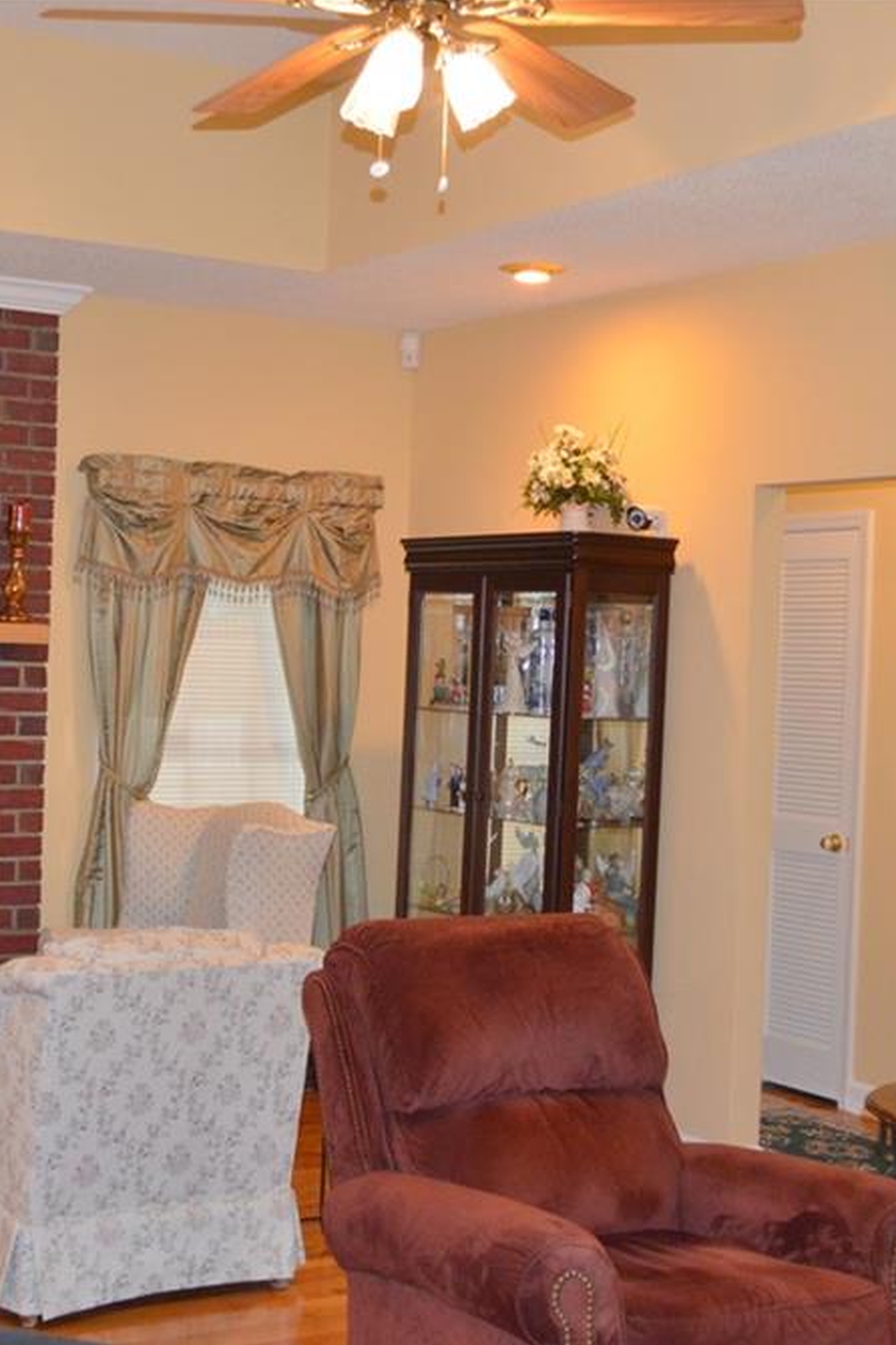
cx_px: 273
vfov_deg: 36.2
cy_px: 680
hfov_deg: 24.5
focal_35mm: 55
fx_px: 2053
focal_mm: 24
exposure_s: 1/60
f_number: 4
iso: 1400
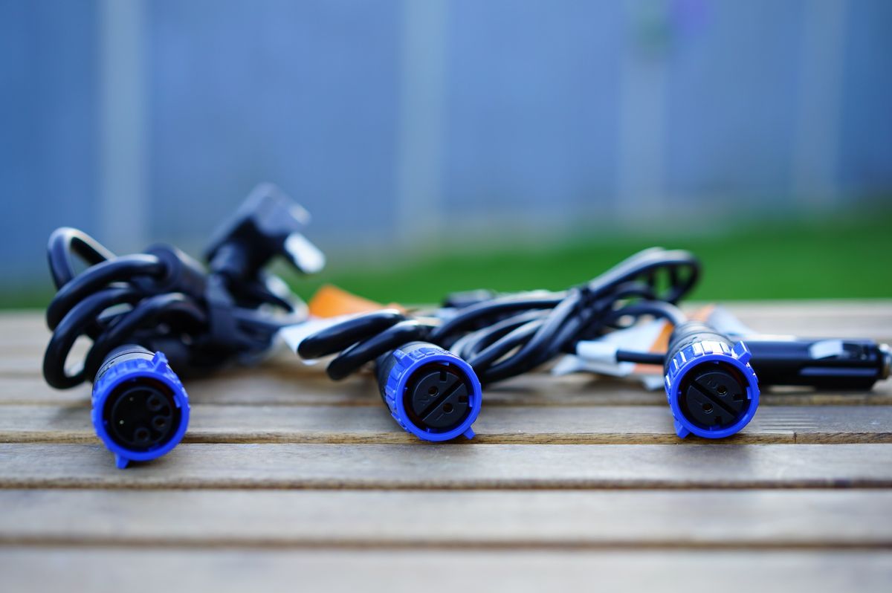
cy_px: 296
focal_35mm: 55
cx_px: 446
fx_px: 1362
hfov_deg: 36.3
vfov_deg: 24.6
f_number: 2.8
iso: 100
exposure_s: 1/60
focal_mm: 55
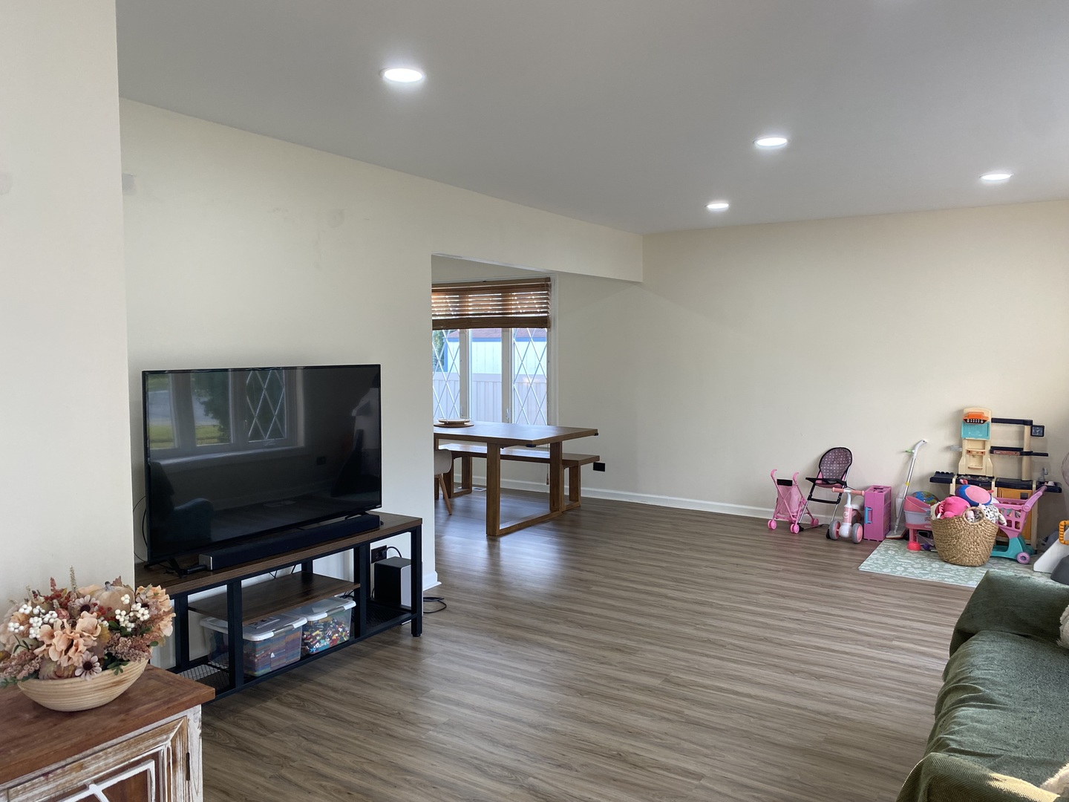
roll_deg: +0.0
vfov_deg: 53.1
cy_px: 401
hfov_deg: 67.3
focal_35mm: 26
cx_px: 534
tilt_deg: -4.6
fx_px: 803
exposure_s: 1/121
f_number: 1.8
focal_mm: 4.25
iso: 100
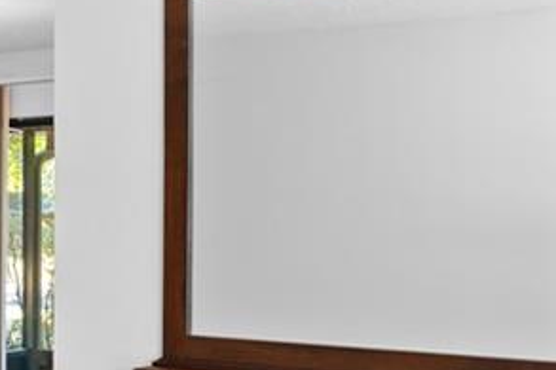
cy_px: 228
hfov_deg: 21.3
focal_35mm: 71
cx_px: -385
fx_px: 1096
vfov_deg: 19.1
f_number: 9
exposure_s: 1.3
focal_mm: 13
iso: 100
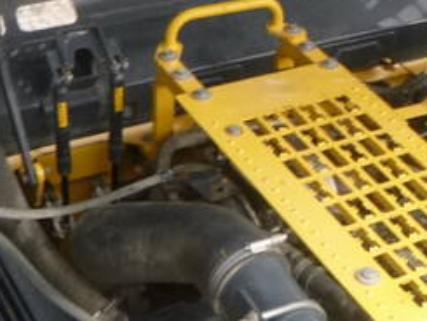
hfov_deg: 24.9
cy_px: 230
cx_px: 341
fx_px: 950
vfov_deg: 19.1
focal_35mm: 77
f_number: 3.9
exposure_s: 1/100
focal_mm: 4.5
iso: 100
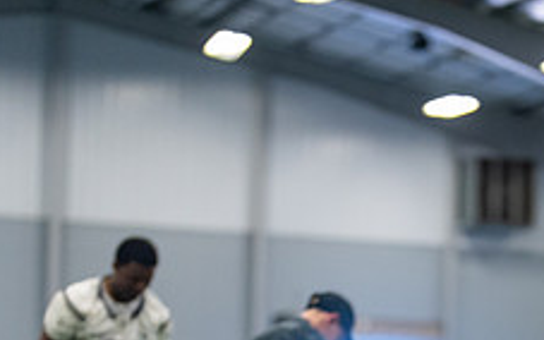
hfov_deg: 14.4
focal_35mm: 144
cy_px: 491
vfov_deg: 8.9
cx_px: 431
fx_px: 2135
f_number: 1.2
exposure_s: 1/1000
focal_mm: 50
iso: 1250
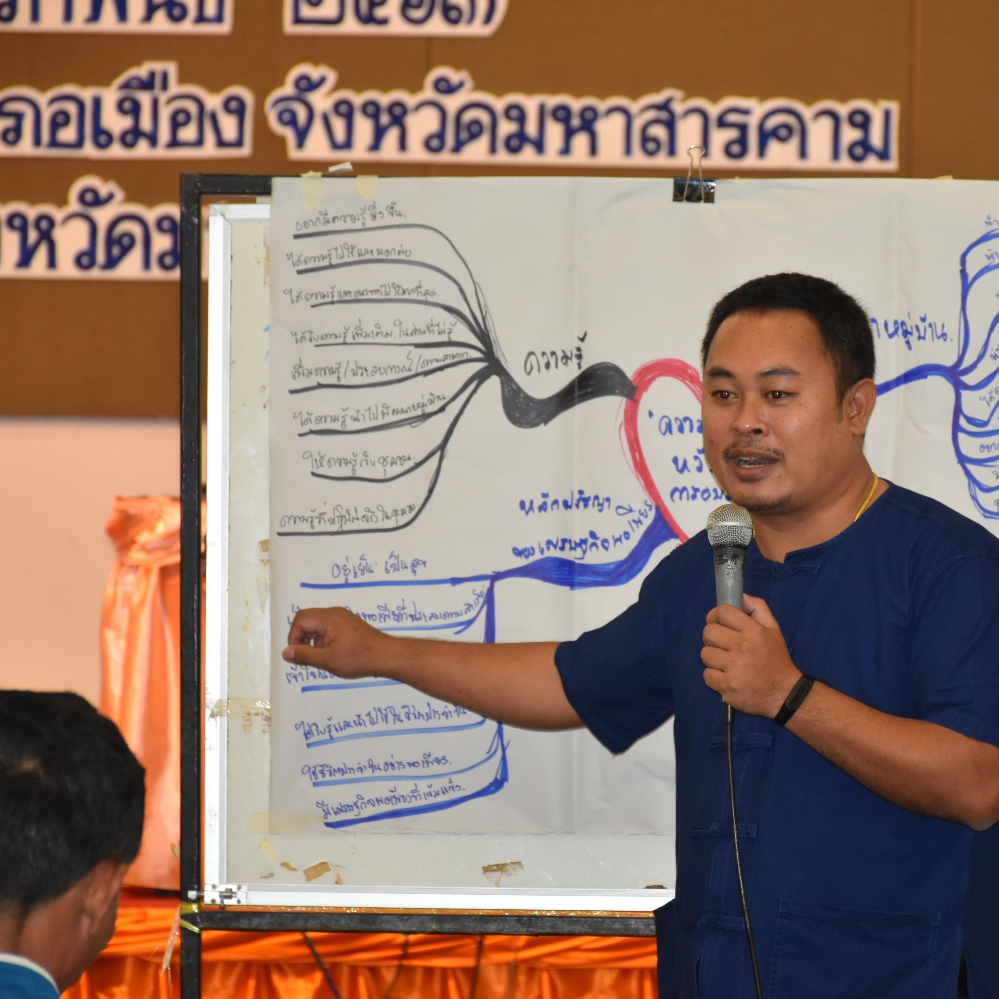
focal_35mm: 192
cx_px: 722
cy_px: 499
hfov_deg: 9.1
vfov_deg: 9.1
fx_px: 6269
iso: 800
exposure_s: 1/60
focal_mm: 100
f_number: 5.6
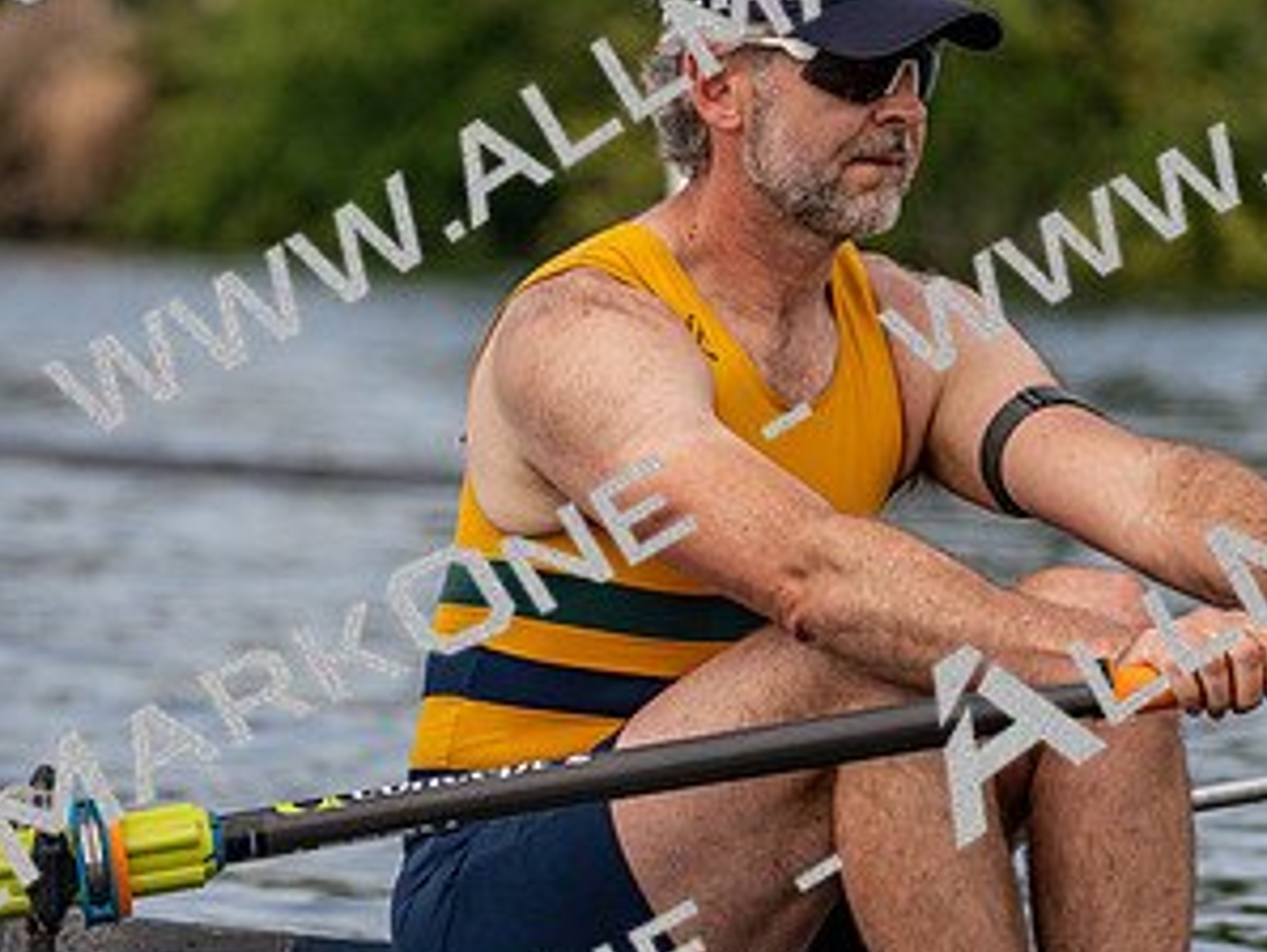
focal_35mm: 374
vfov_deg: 4.0
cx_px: 570
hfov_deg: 5.3
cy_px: 444
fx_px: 13700
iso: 320
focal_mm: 200
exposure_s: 1/1600
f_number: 5.6
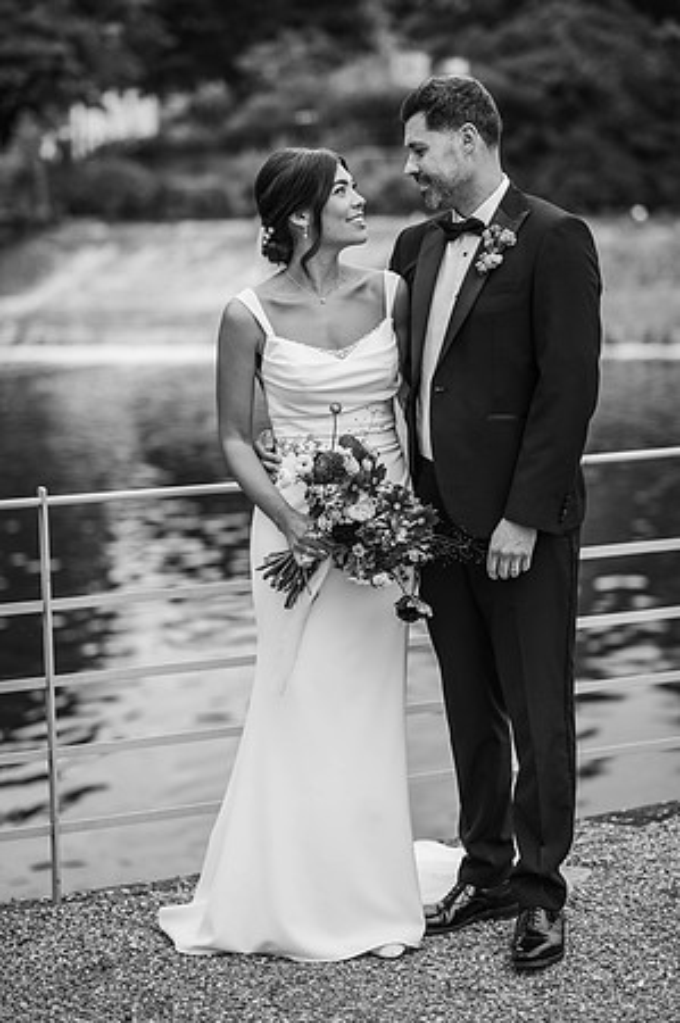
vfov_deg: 23.9
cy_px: 512
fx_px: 2414
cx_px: 340
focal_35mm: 85
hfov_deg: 16.0
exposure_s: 1/640
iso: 100
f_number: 2.2
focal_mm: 85
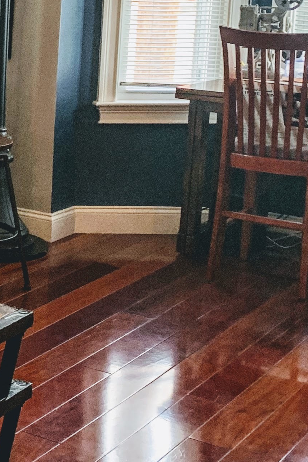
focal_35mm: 85
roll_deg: -1.1
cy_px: 136
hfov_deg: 14.8
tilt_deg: -9.4
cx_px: -171
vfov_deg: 23.8
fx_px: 1091
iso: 125
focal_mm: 4.25
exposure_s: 1/60
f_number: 1.8
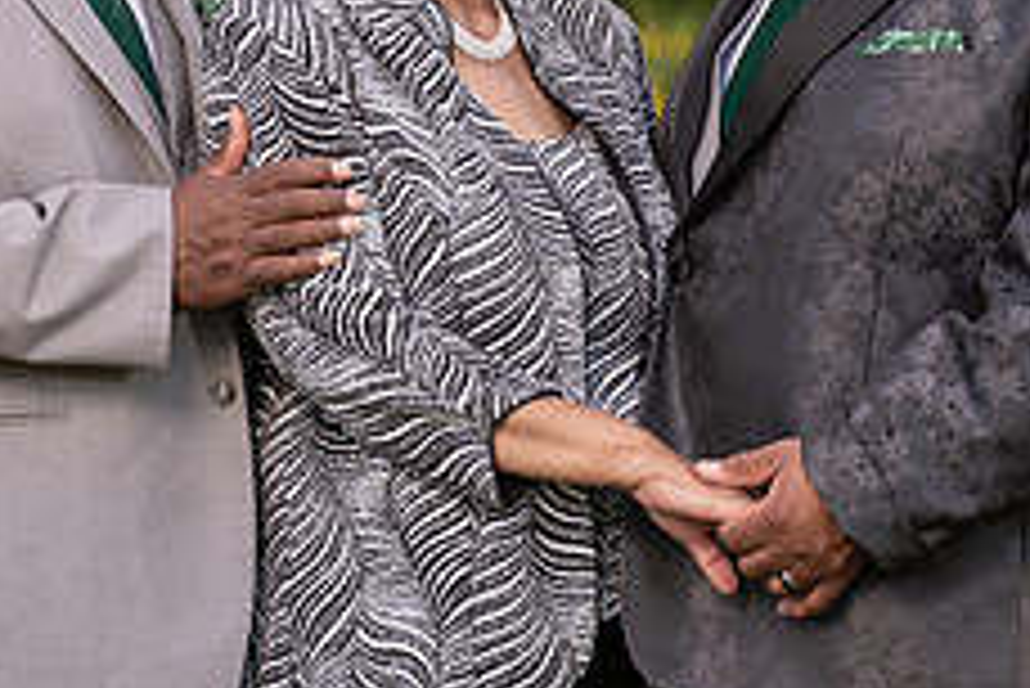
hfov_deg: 4.0
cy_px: 101
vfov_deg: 2.7
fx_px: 14629
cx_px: 517
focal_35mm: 511
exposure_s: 1/200
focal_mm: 198
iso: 100
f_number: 4
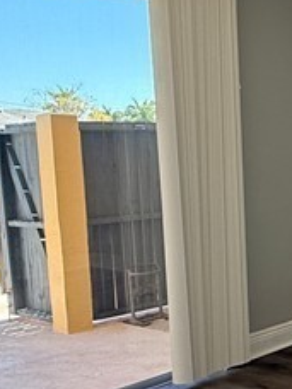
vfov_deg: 30.7
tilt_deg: -6.8
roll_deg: +0.3
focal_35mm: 63
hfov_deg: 19.8
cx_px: 453
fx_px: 709
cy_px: 225
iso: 80
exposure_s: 1/99
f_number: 2.2
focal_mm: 2.22
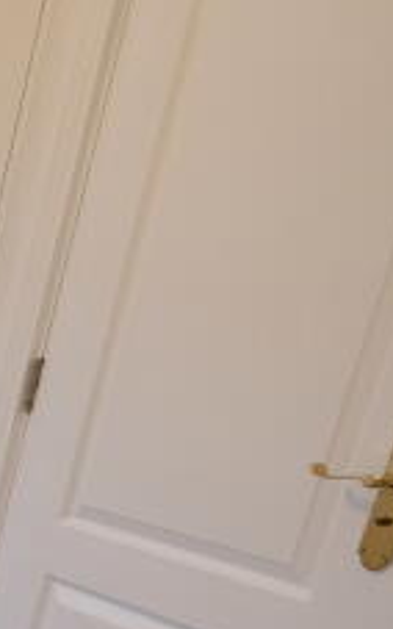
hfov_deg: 9.9
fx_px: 1182
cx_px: -944
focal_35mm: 69
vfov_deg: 27.7
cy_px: 653
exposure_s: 1/30
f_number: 4
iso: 800
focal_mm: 10
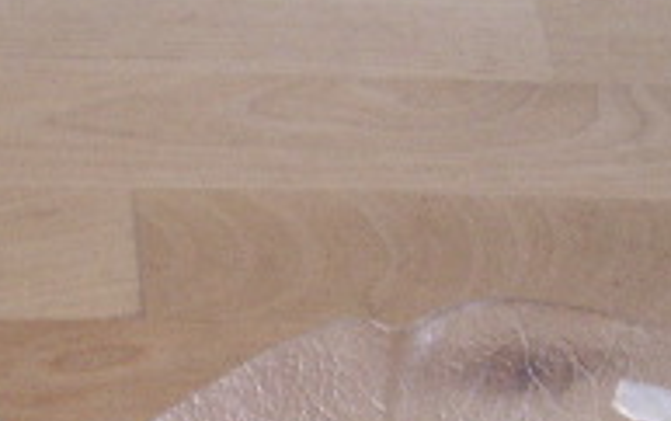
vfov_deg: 10.0
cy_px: 779
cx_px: -31
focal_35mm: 123
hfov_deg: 16.5
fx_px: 2251
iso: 200
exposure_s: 1/20
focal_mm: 5.8
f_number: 2.6
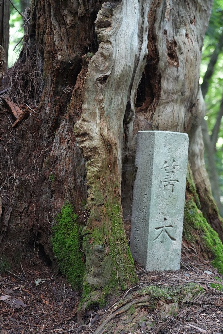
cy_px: 167
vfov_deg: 33.9
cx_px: 112
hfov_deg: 23.0
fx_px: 549
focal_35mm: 59
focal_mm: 59
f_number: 4
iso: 6400
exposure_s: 1/160
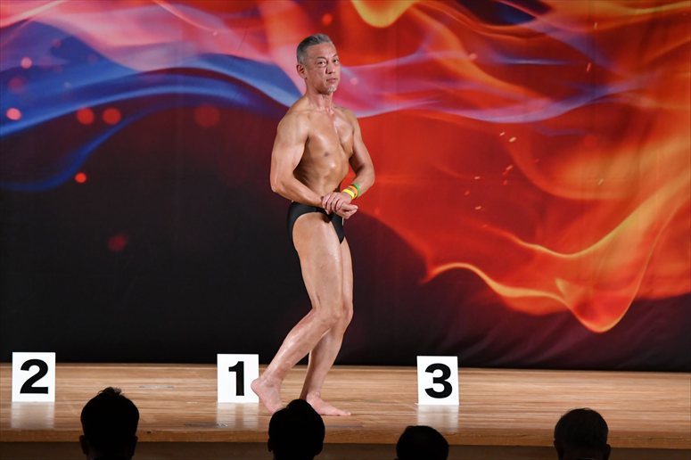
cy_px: 230
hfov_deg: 9.5
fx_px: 4163
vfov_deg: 6.3
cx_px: 346
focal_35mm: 217
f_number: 5.6
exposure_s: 1/400
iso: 3200
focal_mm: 145
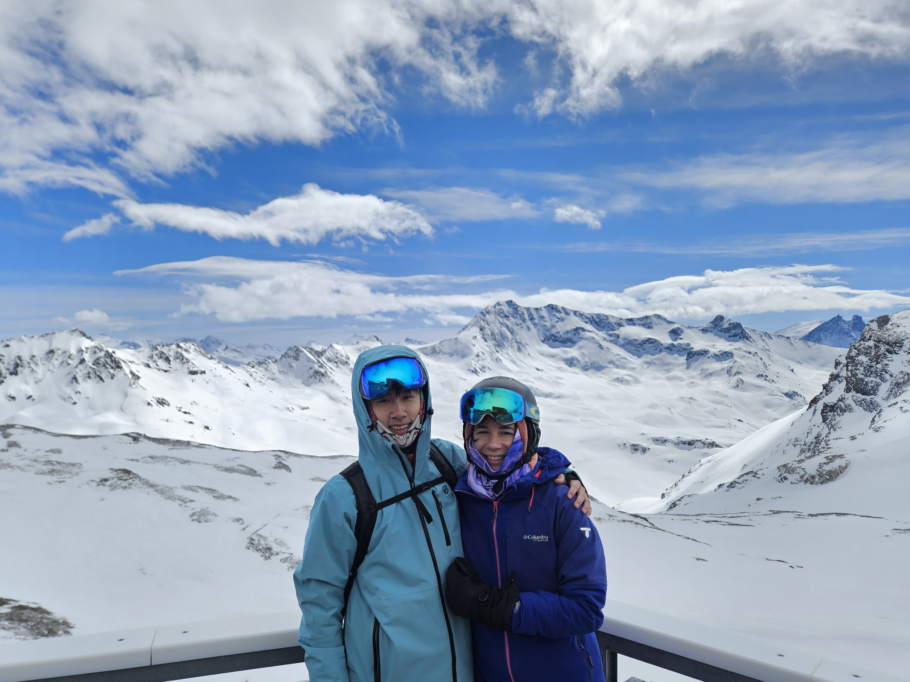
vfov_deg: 54.8
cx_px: 443
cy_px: 361
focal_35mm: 25
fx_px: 657
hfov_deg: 69.4
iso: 25
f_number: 1.8
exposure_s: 1/3493
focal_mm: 5.4
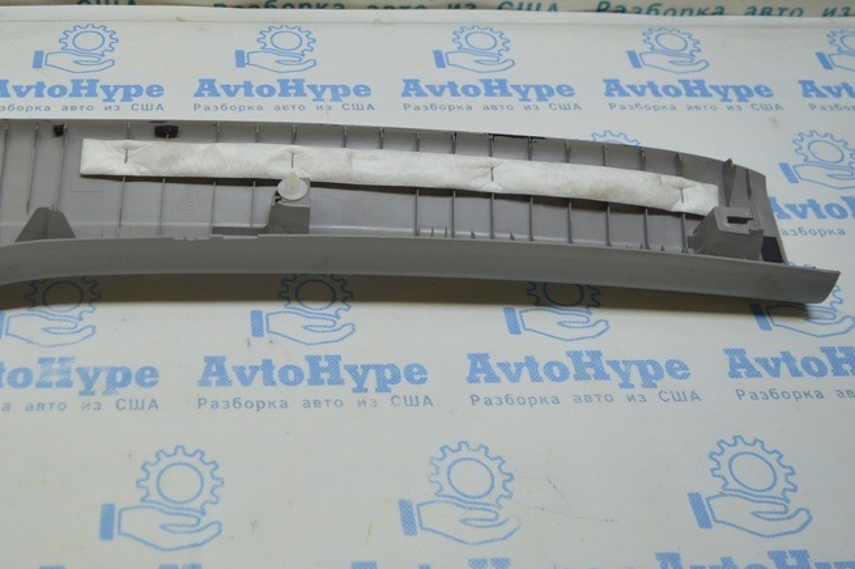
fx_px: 1115
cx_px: 204
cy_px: 182
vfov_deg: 28.4
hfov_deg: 40.6
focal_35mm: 47
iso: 400
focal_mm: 20
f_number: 3.5
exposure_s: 1/125
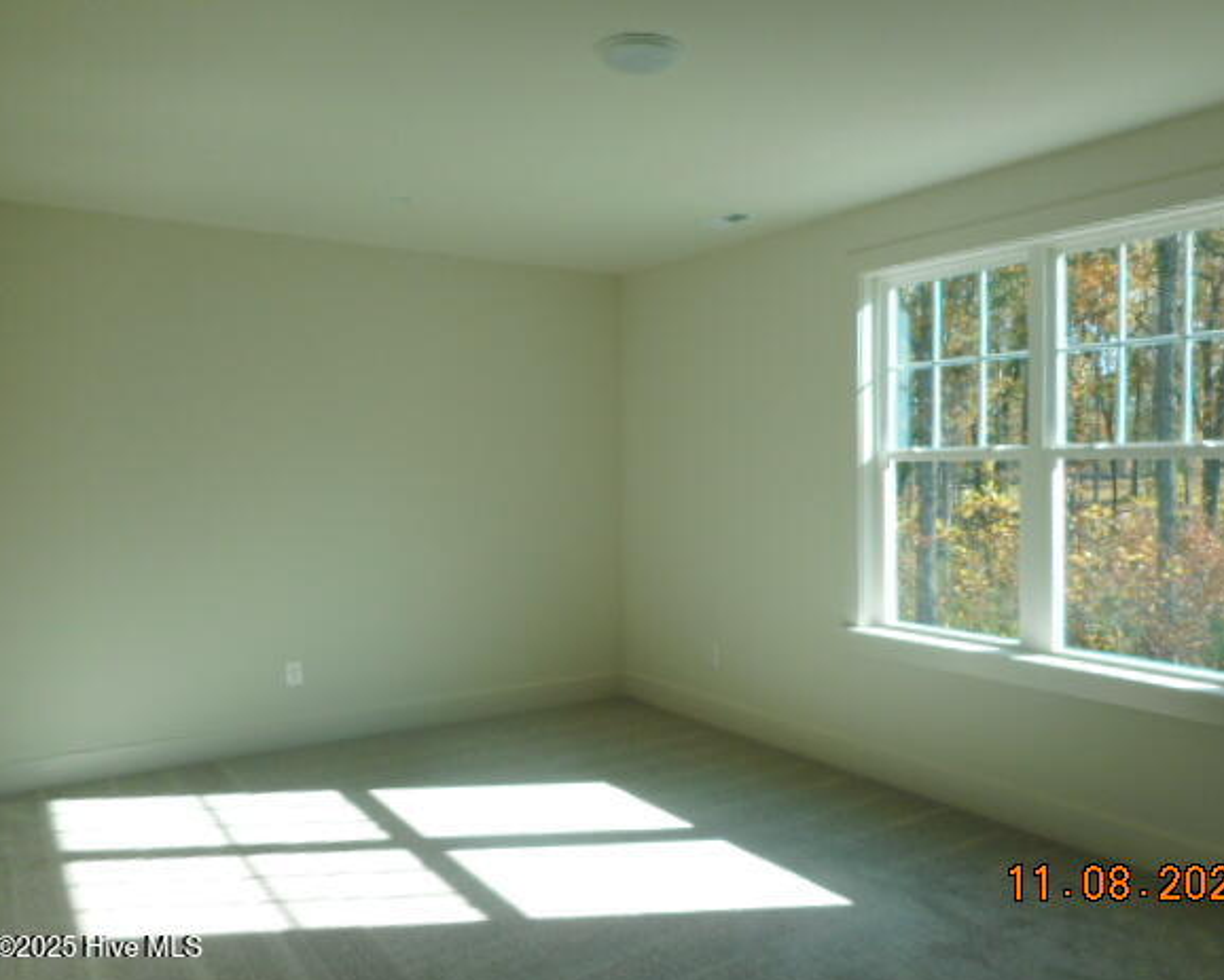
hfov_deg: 64.0
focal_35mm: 27
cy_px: 485
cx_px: 661
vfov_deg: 53.2
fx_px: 979
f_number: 3.7
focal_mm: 4.5
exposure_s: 1/100
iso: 80
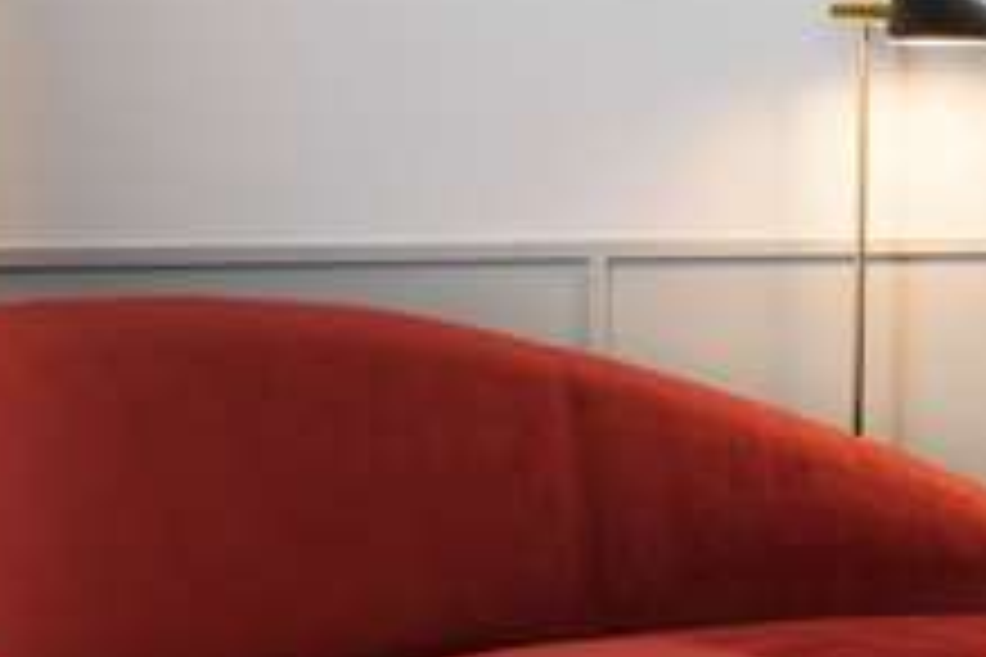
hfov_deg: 18.6
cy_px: 207
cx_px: 1231
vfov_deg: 13.3
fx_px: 2821
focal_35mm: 103
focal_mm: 22
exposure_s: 1/1.67
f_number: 18
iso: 200
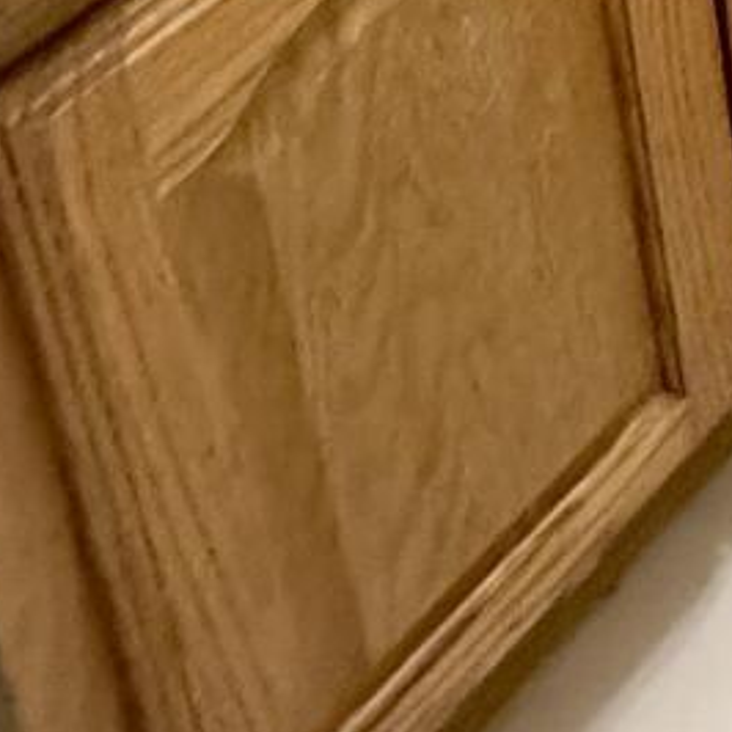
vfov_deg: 11.3
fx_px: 2225
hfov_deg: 14.7
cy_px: -1470
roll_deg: +0.1
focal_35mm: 93
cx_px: 1538
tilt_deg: -16.9
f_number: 2.2
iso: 320
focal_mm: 2.22
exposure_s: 1/120
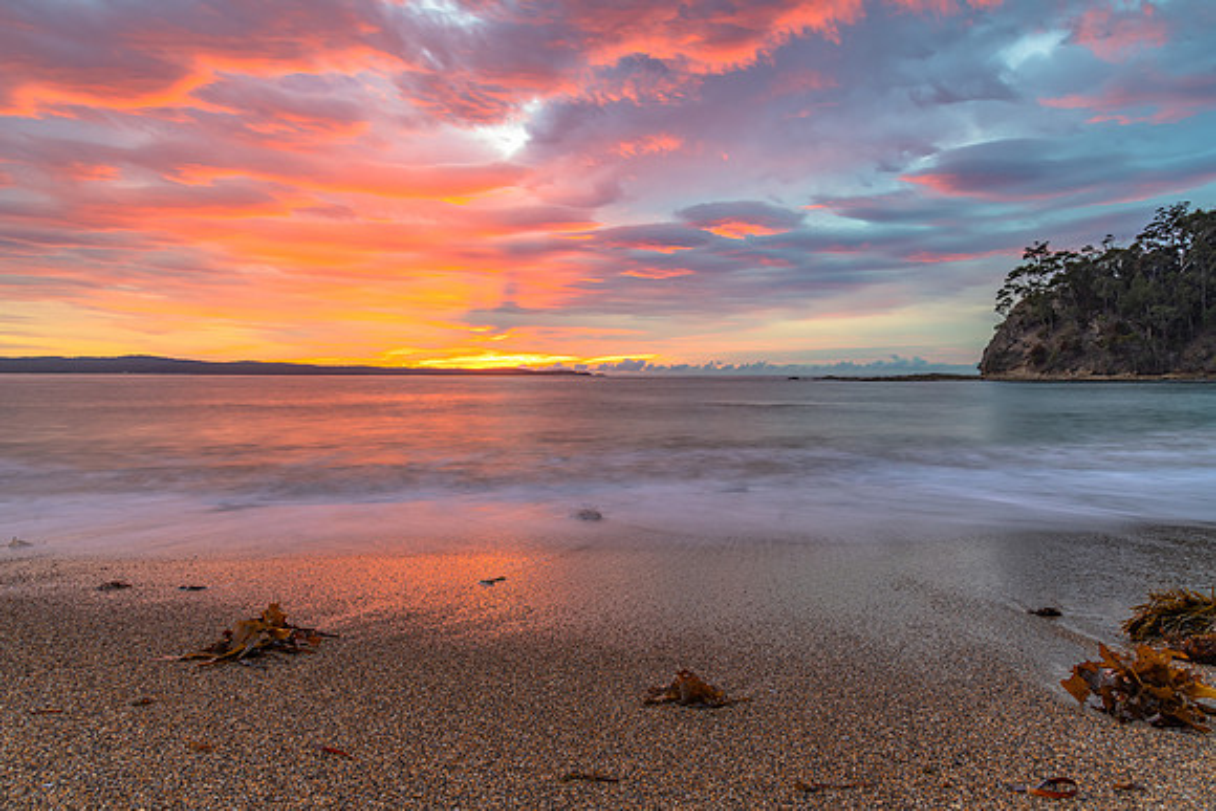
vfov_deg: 52.9
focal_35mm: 24
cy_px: 406
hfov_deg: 73.4
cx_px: 608
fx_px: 815
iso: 100
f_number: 9
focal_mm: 24
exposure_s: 4
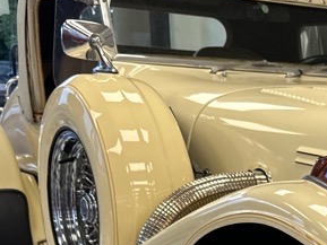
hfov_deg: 20.5
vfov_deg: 15.9
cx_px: 453
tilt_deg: -18.3
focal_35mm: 85
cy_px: 367
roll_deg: -2.5
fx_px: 803
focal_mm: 6.86
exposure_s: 1/120
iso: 125
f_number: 1.78
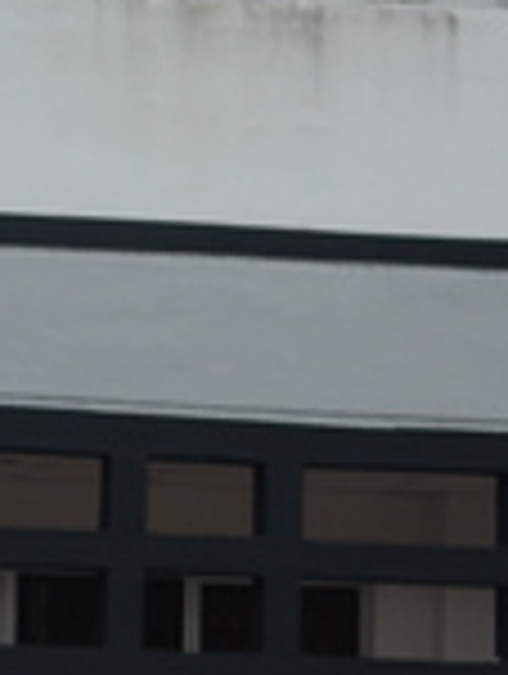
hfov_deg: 4.4
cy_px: 778
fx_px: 6576
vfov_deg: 5.8
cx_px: -346
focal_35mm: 337
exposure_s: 1/8000
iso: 500
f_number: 2.8
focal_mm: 55
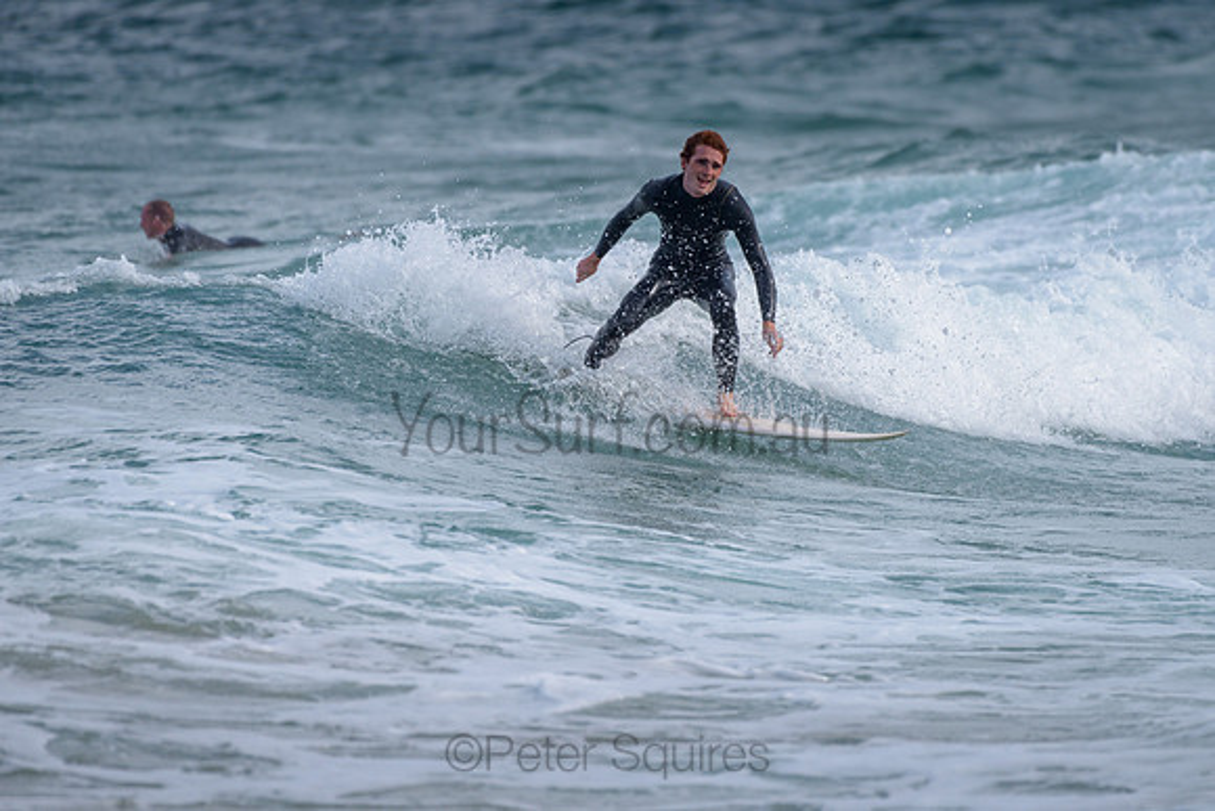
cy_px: 408
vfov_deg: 2.2
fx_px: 20684
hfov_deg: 3.4
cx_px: 692
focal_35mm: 613
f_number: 5.6
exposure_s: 1/2000
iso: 220
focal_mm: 500
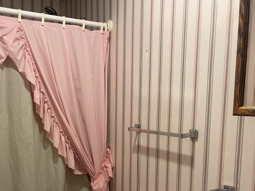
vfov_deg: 35.1
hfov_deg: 46.4
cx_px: 95
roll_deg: +0.4
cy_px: 146
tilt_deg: -8.2
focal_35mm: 40
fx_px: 295
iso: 125
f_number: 1.6
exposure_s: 1/60
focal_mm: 5.1
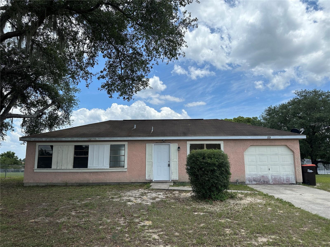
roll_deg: +0.0
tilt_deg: +9.2
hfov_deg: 71.6
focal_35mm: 24
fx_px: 229
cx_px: 165
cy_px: 124
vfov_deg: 56.8
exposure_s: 1/5263
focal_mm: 6.86
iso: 80
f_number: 1.78
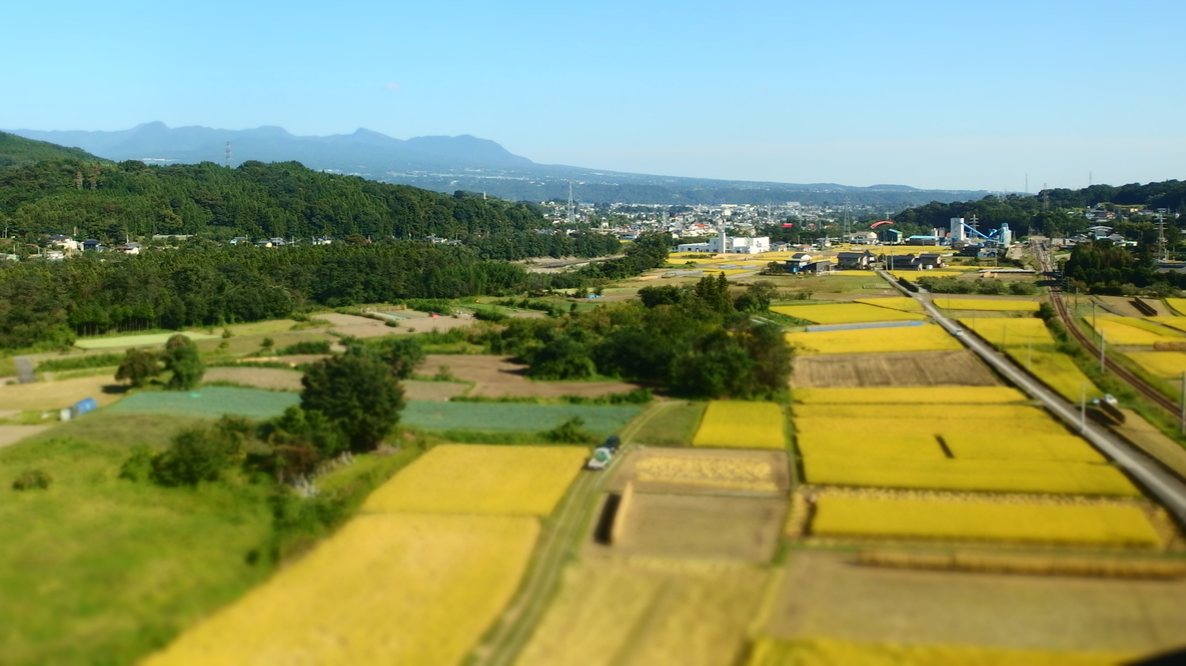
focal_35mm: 32
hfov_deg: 61.0
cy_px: 217
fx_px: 1006
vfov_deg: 36.2
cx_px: 591
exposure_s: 1/640
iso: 100
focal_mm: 5.2
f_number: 4
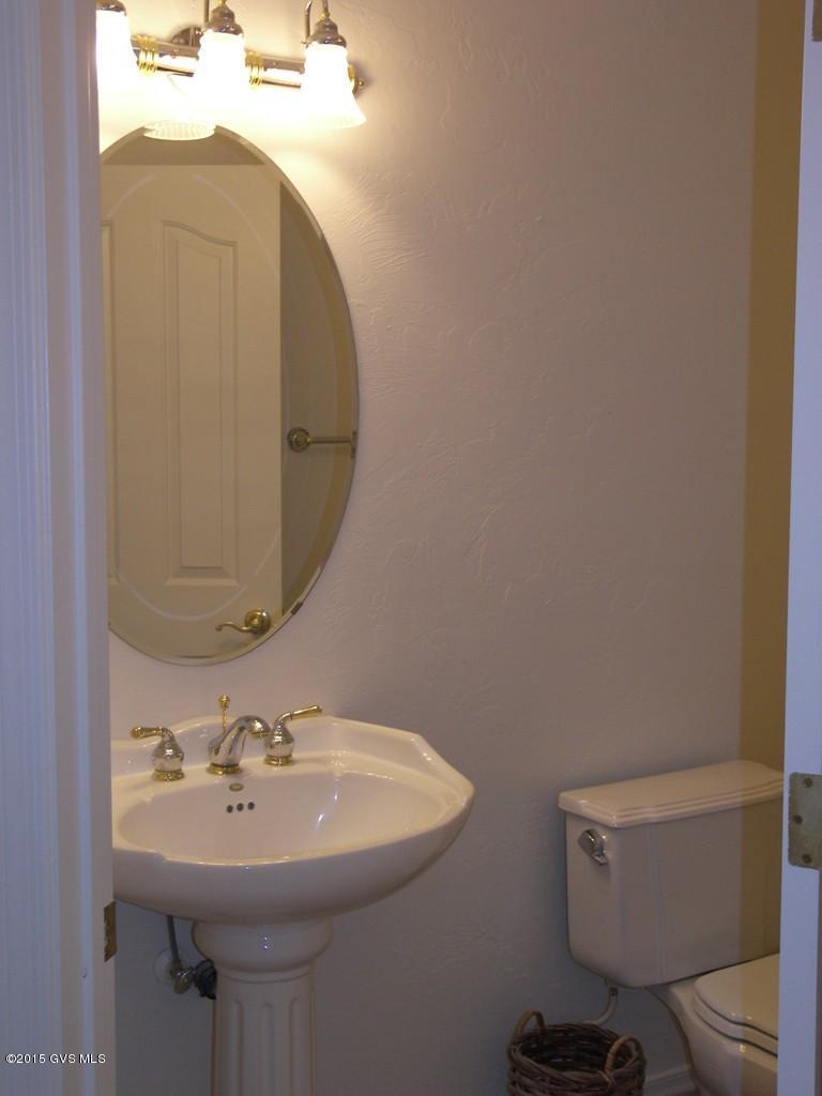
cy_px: 548
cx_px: 411
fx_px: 1551
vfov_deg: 38.9
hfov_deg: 29.7
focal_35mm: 49
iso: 100
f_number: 3.6
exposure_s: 1/40
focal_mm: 10.2
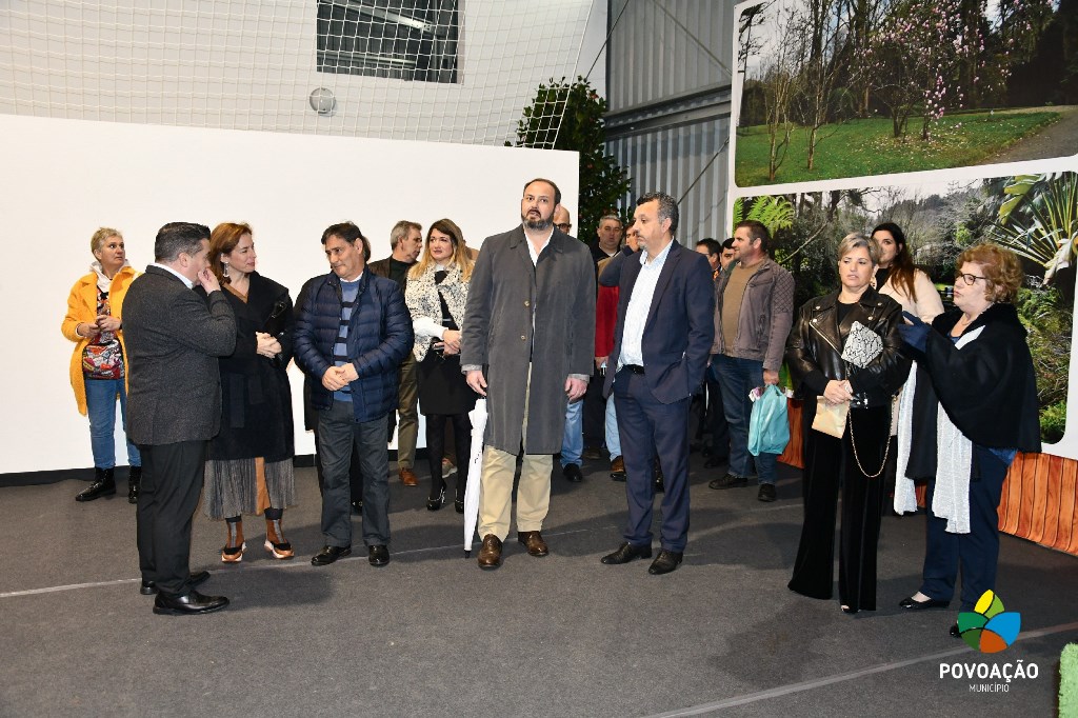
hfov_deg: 60.3
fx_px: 928
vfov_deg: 42.3
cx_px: 539
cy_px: 359
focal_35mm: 31
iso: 1400
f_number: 3.8
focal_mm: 21
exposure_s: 1/60
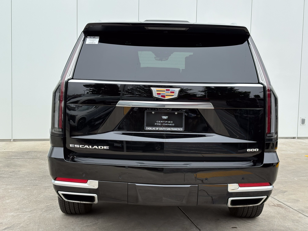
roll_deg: -1.7
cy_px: 116
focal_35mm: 52
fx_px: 463
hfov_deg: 36.8
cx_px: 154
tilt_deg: -3.6
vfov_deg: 28.0
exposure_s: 1/1099
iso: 40
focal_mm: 5.96
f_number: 1.6
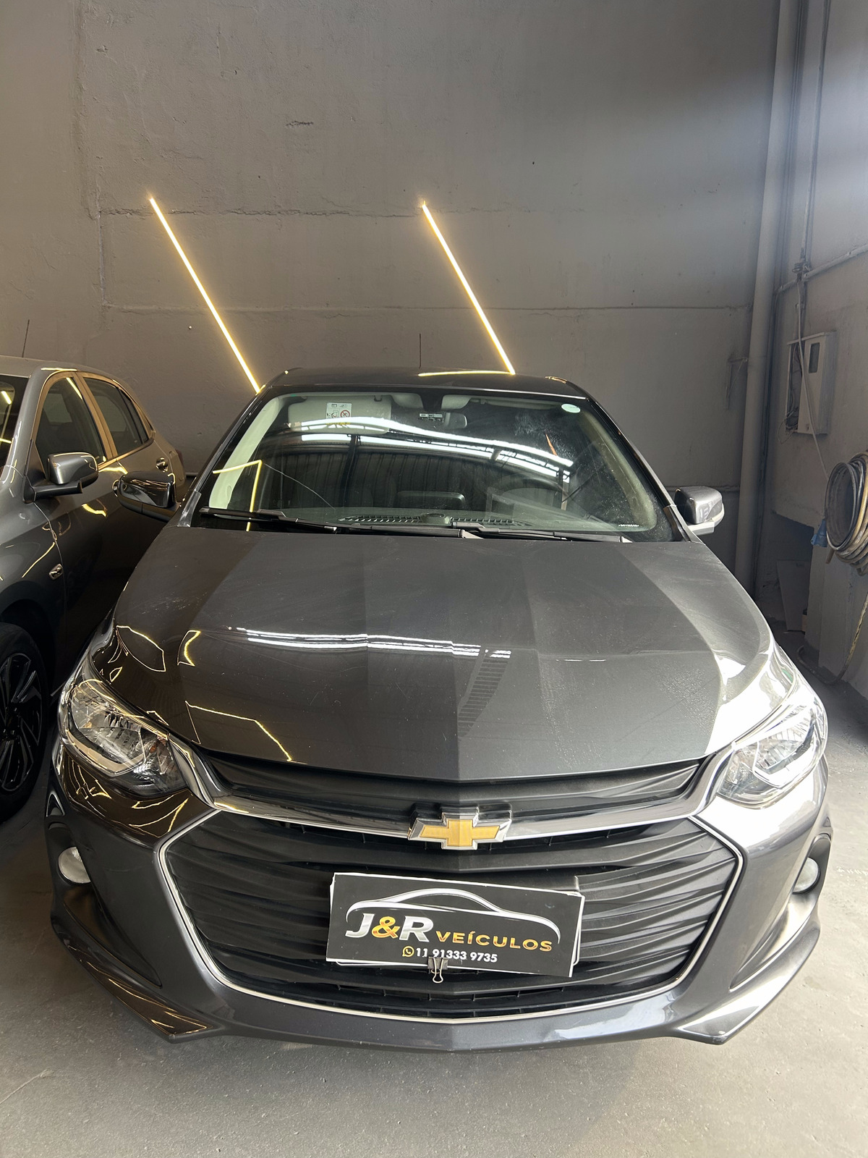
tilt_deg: -11.6
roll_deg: -1.5
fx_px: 869
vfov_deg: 67.3
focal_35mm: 26
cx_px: 434
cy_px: 579
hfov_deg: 53.1
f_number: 1.5
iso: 80
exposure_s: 1/60
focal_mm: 5.7
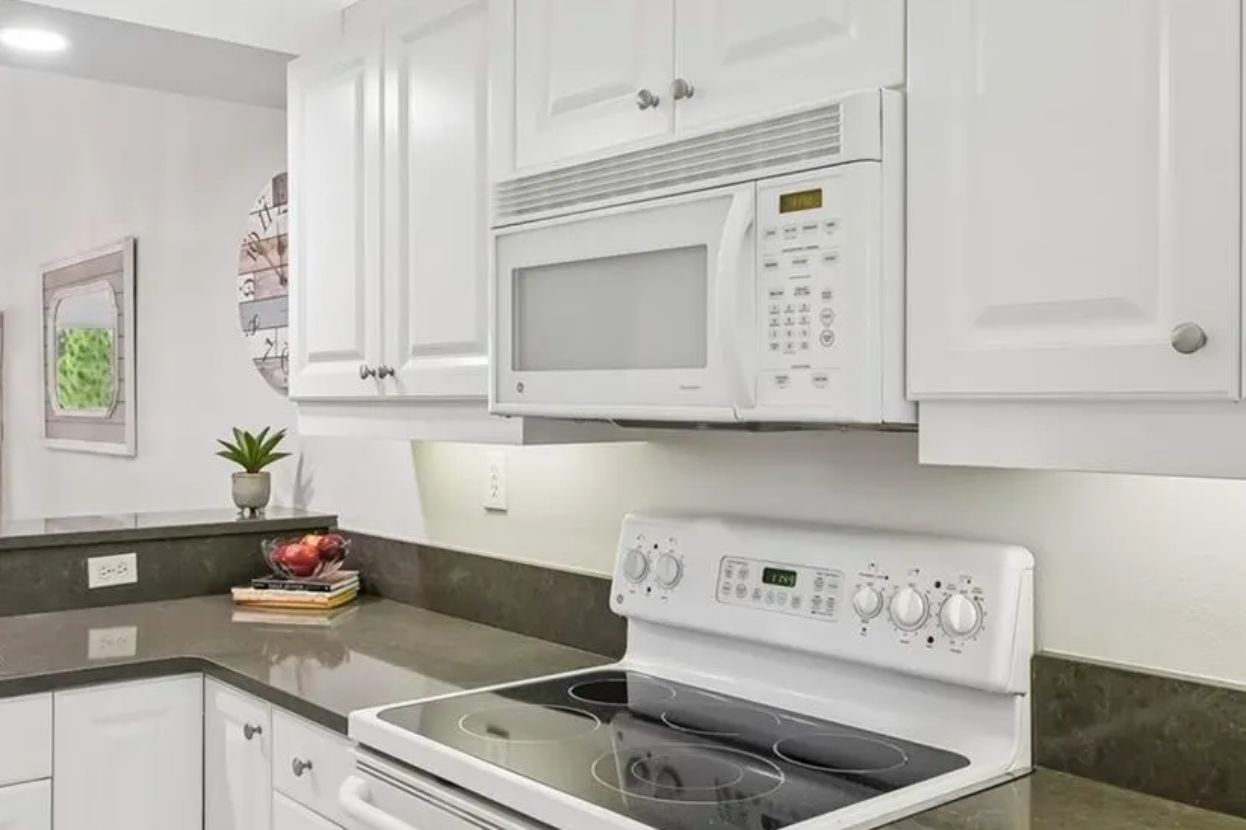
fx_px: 1175
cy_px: 396
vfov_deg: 38.9
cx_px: 490
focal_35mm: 34
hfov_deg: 55.4
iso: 400
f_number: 8
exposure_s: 1/30
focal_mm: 17.5
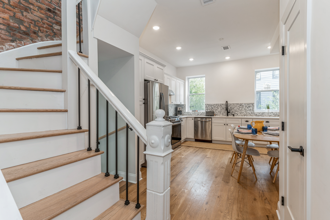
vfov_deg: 70.4
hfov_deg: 93.3
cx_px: 165
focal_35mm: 17
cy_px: 110
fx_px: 156
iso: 100
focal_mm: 17
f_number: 11
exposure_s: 1/2.5
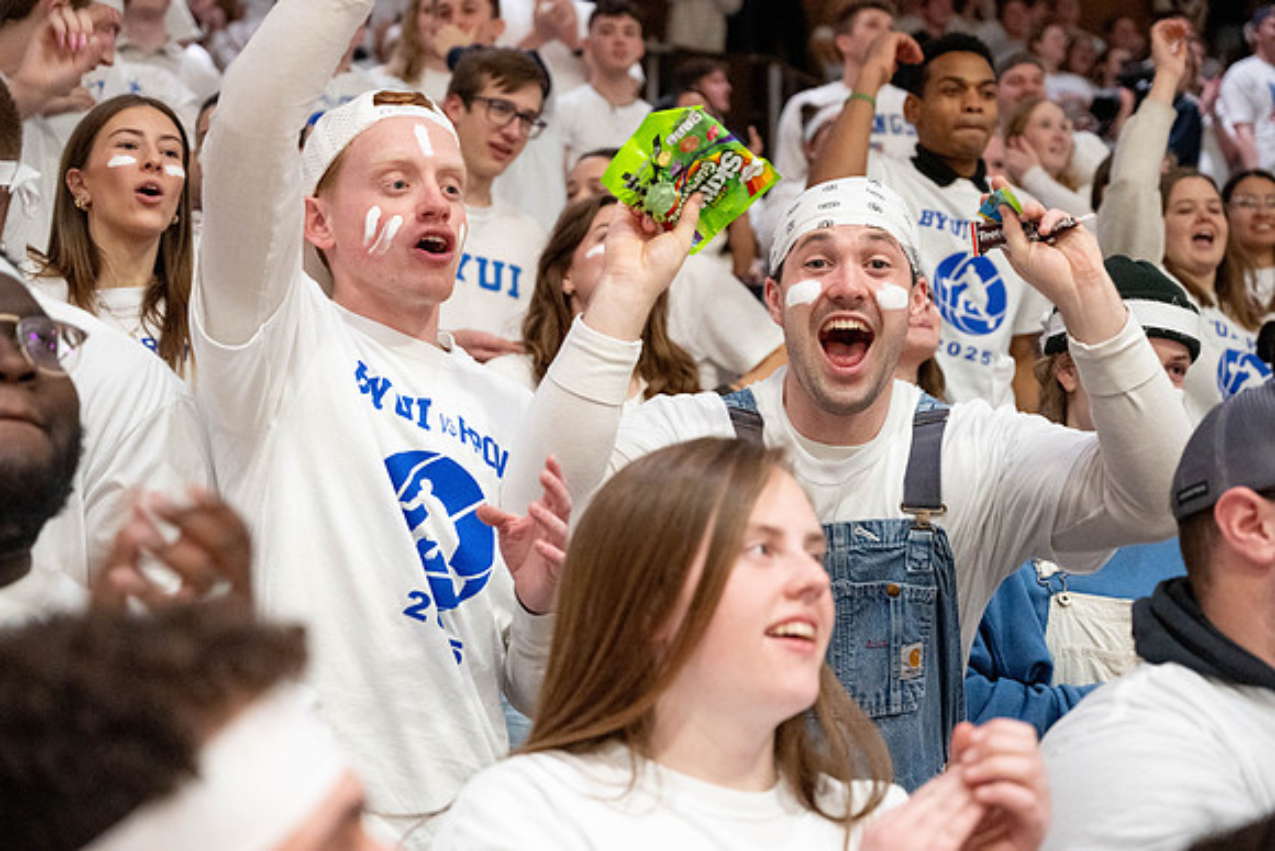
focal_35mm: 67
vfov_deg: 20.3
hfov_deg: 30.1
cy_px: 426
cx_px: 638
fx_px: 2373
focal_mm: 67
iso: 8000
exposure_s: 1/160
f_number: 4
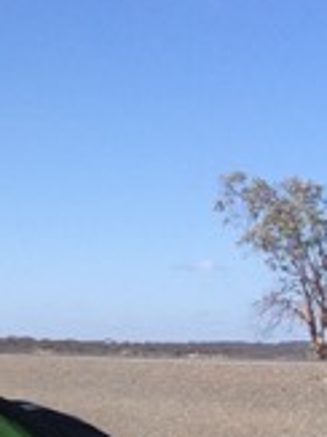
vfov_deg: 19.8
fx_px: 1249
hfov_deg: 14.1
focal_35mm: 99
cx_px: -147
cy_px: 185
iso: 50
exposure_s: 1/1186
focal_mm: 2.15
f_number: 2.4
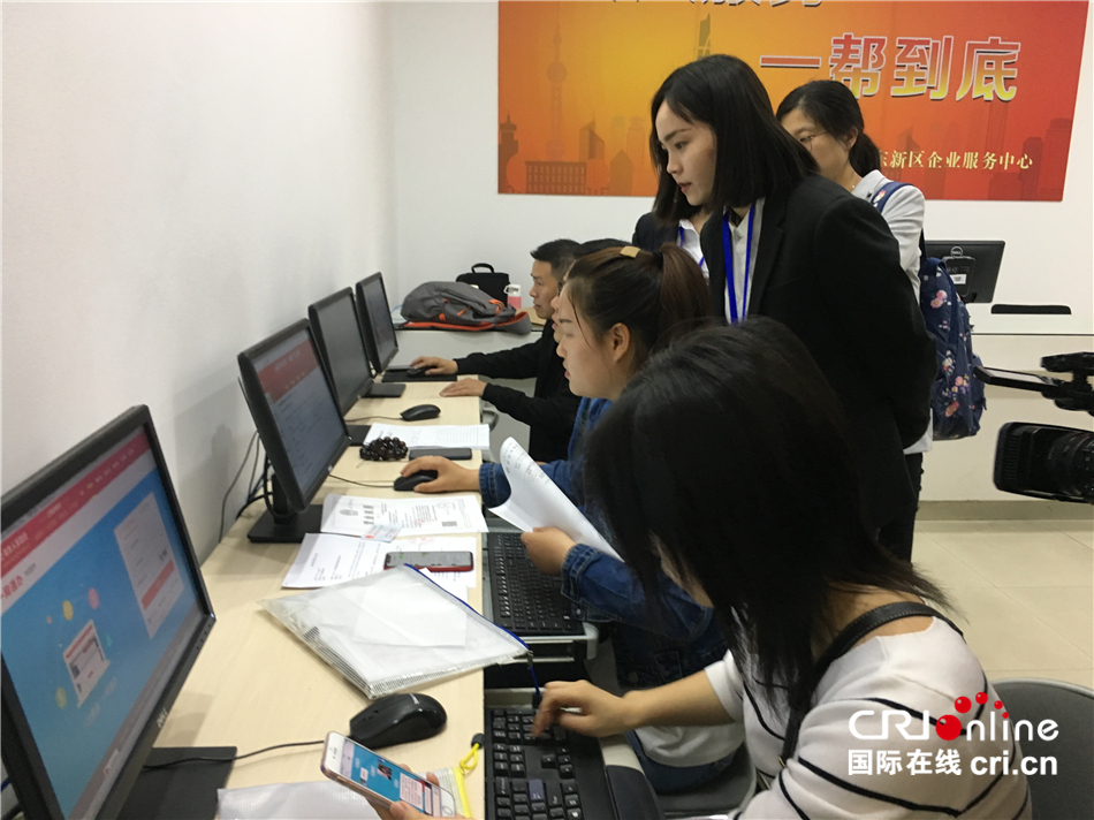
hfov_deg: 61.7
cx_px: 547
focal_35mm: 29
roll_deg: -0.9
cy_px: 410
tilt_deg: -13.8
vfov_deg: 48.2
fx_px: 916
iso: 160
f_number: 2.2
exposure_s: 1/33
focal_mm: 4.15
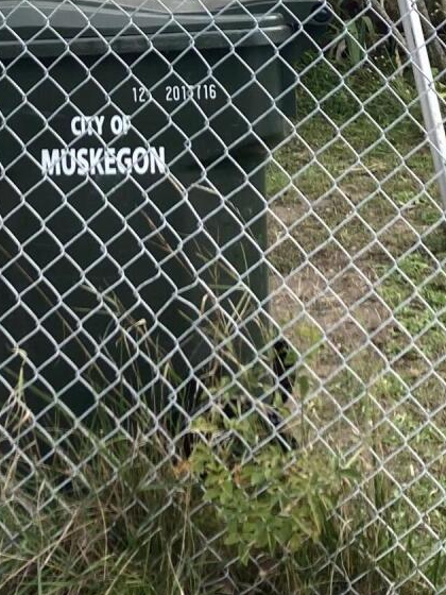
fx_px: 1718
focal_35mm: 100
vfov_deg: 18.4
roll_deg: +1.3
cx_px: 69
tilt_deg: -2.5
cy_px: -166
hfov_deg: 14.7
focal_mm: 3.99
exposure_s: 1/510
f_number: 1.8
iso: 20
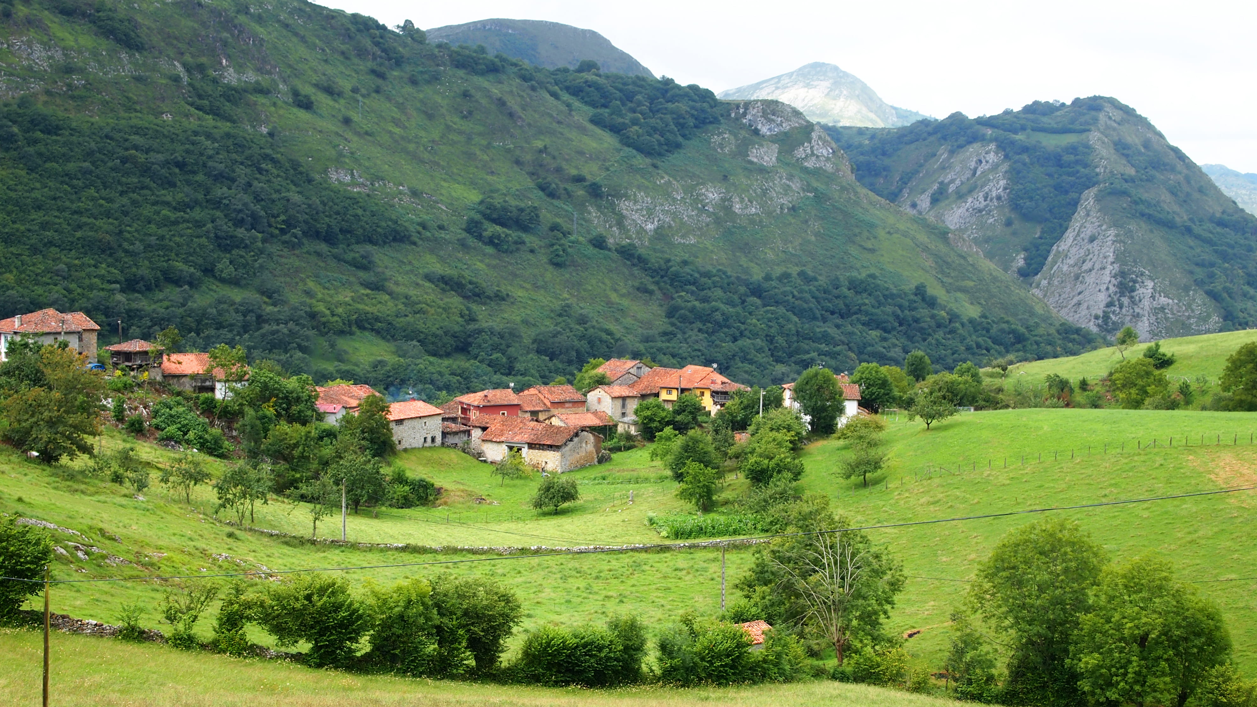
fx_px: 2066
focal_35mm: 62
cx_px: 637
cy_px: 413
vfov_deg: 19.4
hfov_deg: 33.8
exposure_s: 1/160
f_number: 7.1
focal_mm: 28
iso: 200
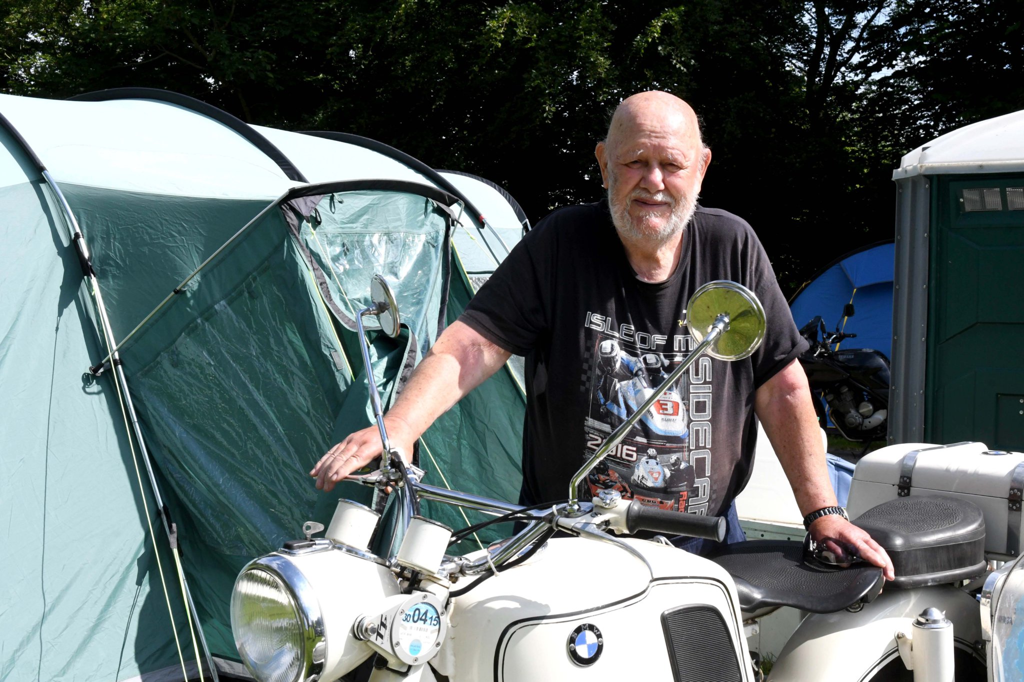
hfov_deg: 38.9
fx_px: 1450
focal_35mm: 51
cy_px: 341
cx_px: 512
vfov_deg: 26.5
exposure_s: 1/800
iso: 1250
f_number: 14
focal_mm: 34
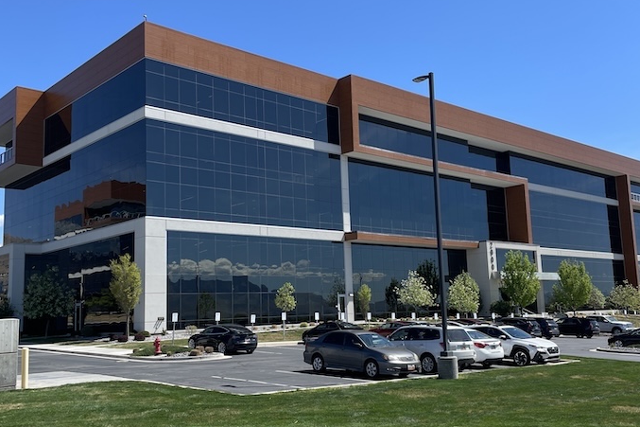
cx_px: 326
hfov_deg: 65.5
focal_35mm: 28
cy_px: 189
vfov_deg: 46.3
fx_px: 498
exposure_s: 1/2353
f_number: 1.6
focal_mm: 4.2
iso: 32
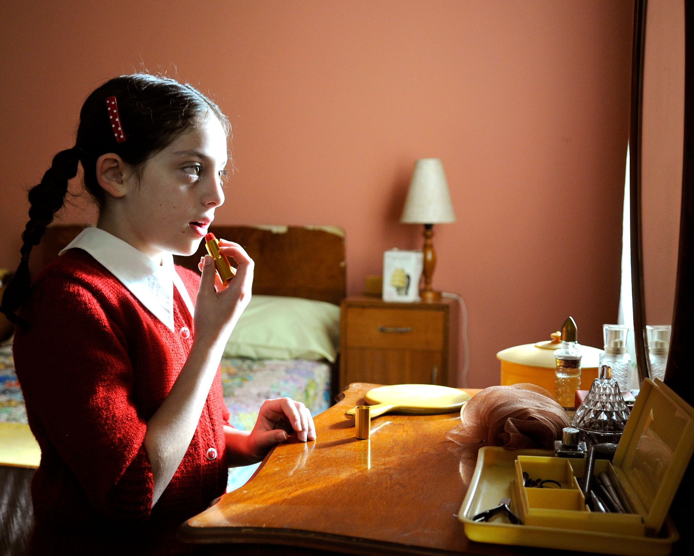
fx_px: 883
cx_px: 327
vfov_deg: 34.9
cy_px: 292
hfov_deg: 42.9
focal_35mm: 43
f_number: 2.8
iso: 500
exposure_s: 1/80
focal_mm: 22
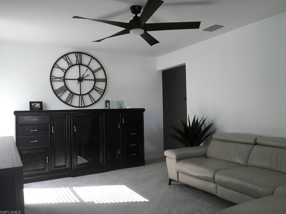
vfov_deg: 46.8
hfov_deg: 60.0
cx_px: 147
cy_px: 104
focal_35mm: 30
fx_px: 248
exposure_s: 1/30
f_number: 2.2
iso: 50
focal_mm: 4.15
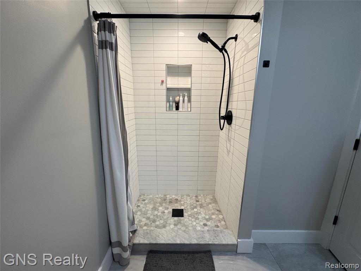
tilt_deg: -12.7
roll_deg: -0.5
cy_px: 136
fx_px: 146
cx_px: 180
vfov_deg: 85.7
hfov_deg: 102.1
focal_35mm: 14
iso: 250
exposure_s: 1/120
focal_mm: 2.22
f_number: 2.2
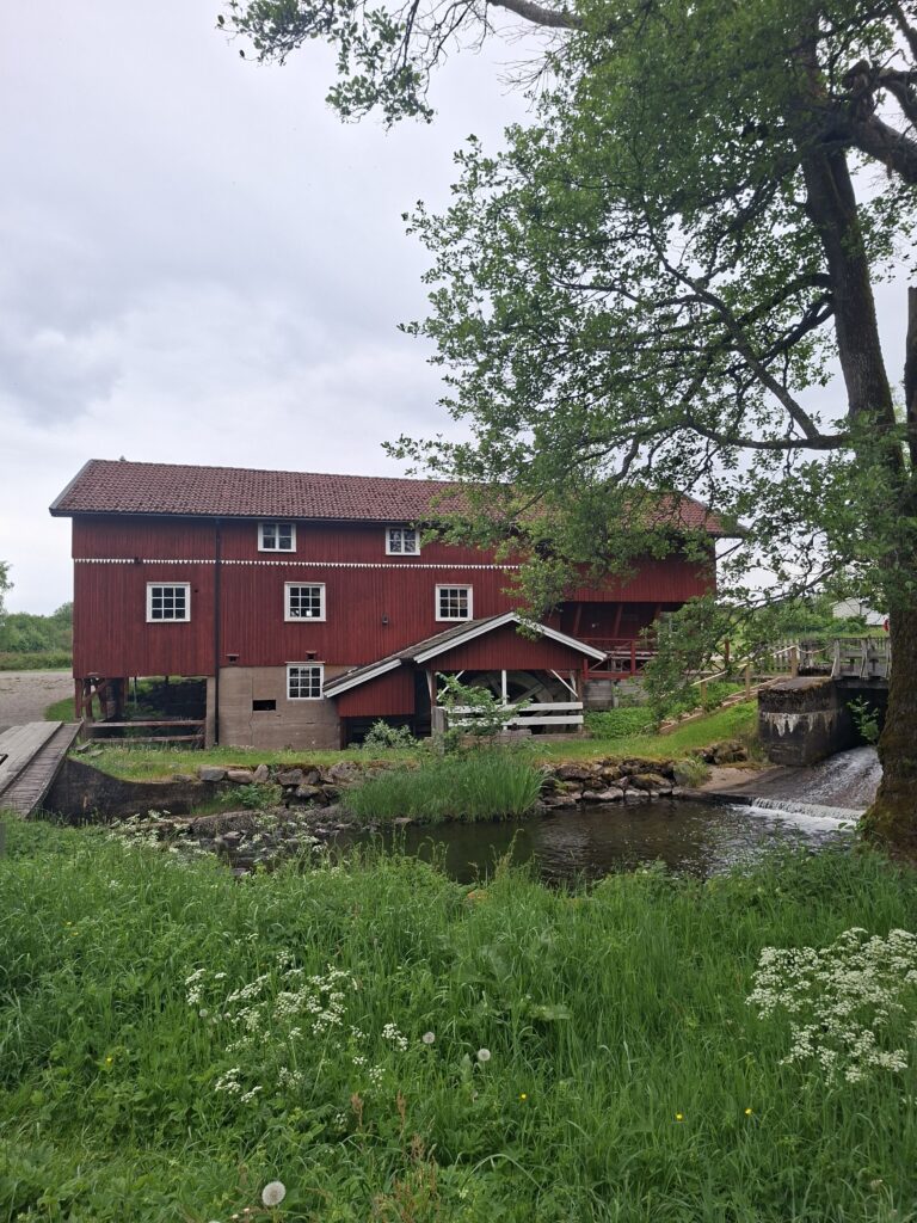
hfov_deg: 58.9
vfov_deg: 73.9
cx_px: 458
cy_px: 612
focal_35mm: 23
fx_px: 812
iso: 50
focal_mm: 5.54
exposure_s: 1/543
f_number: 1.8
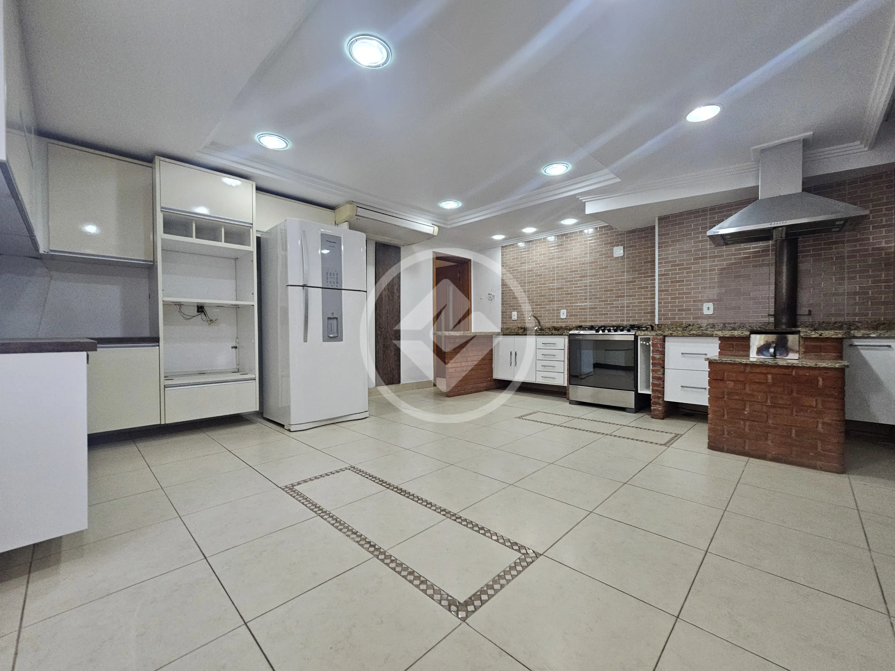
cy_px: 336
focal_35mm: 13
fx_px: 336
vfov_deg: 89.9
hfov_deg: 106.2
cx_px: 448
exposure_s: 1/30
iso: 320
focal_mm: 2.2
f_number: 2.2
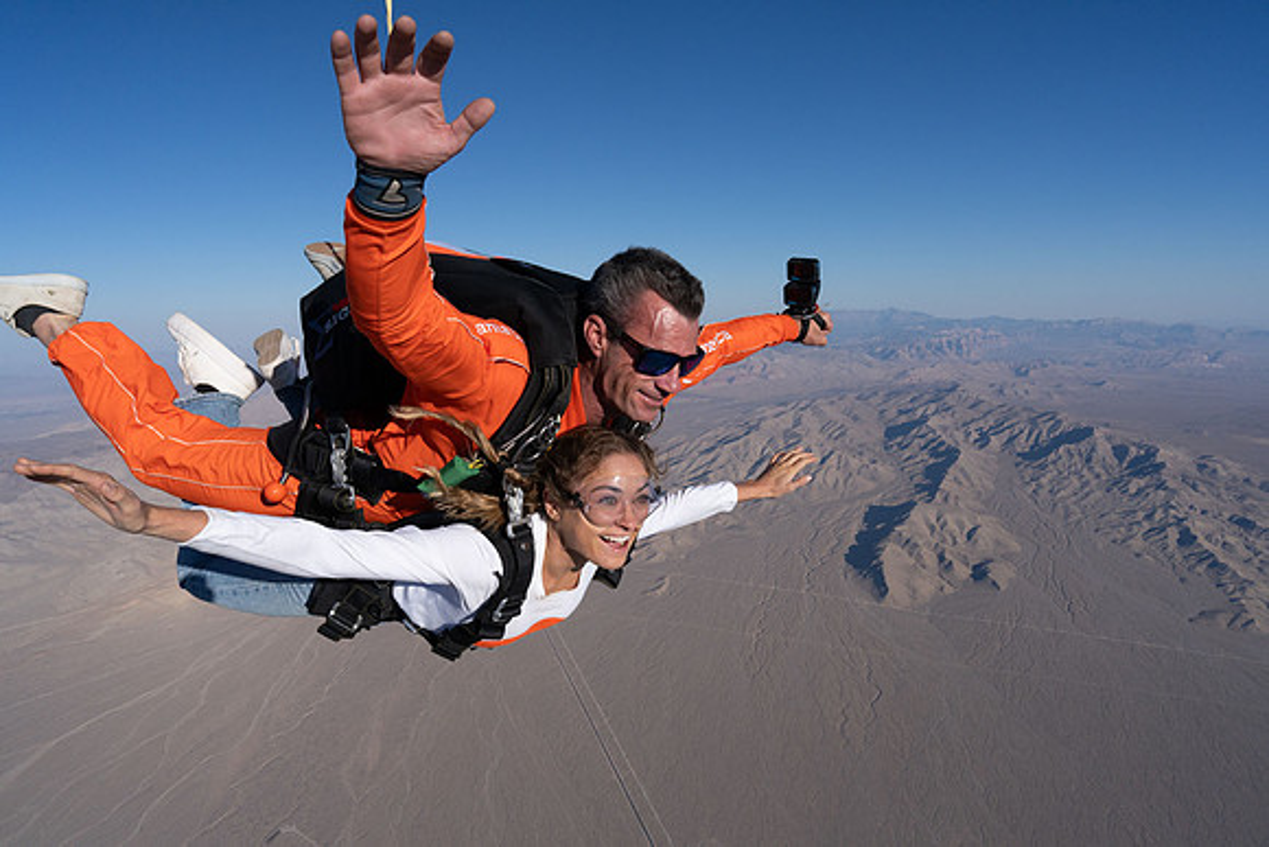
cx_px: 634
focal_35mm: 24
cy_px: 424
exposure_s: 1/2000
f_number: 11
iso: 800
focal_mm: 24
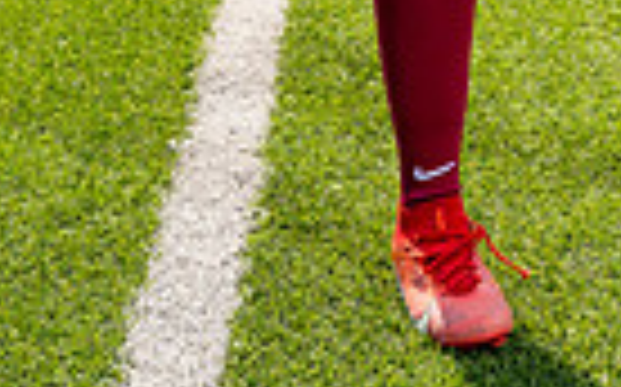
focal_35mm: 120
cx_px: 513
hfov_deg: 17.2
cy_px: -531
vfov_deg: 9.7
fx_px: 2029
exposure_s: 1/250
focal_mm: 36
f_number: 11
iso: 320
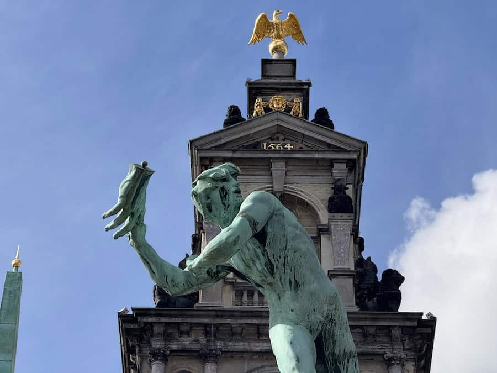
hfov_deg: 16.4
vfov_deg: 12.3
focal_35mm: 120
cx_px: 248
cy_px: 186
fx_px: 1723
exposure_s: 1/1916
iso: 50
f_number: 2.8
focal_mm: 15.7
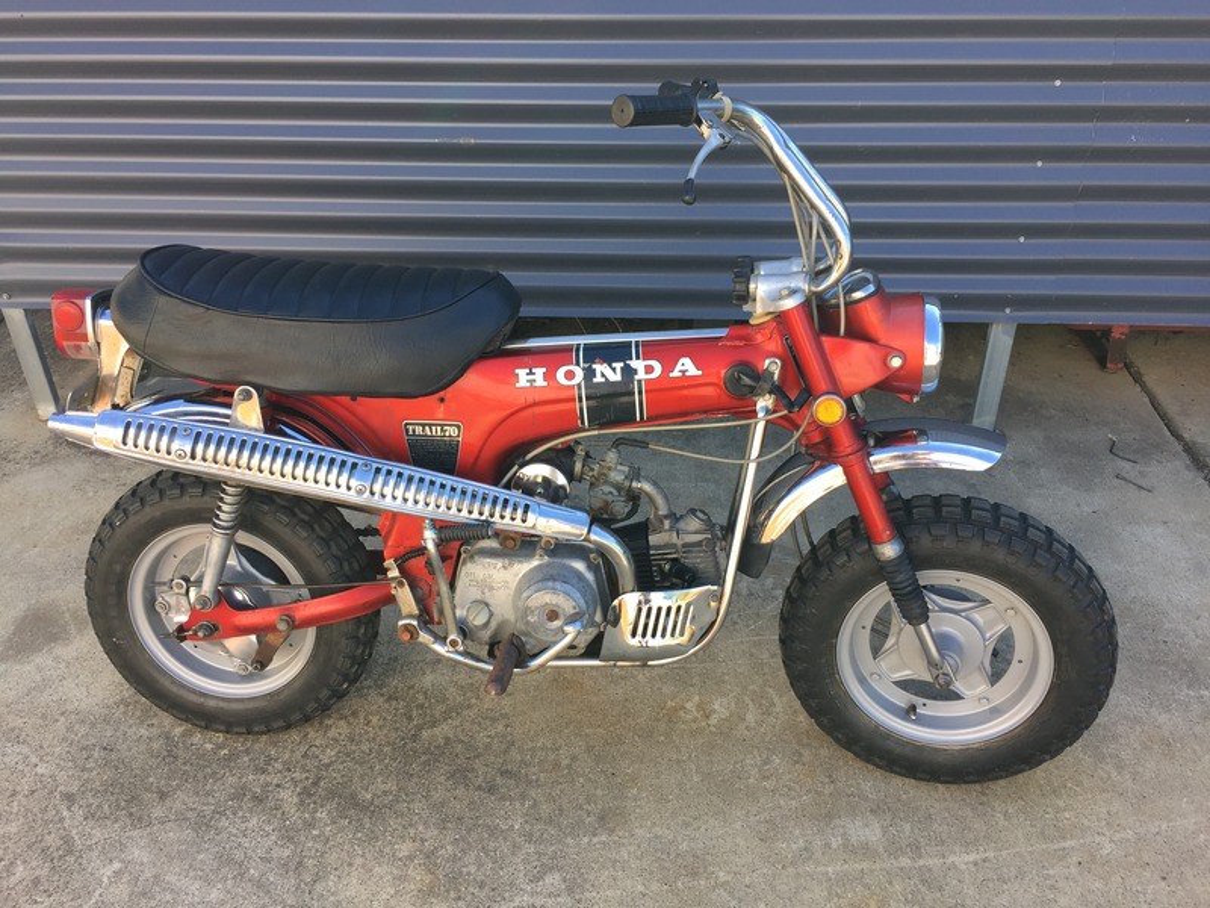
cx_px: 605
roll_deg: +0.6
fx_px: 1014
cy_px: 454
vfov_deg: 48.2
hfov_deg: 61.7
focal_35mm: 29
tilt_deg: -32.8
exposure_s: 1/168
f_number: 2.2
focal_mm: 4.15
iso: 32
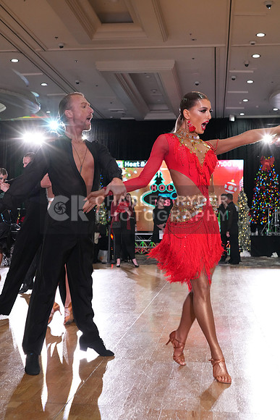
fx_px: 630
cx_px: 140
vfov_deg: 36.9
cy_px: 210
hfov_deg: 25.1
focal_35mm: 54
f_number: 7.1
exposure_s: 1/200
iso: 4000
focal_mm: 54
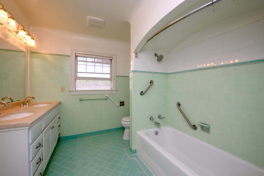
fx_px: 103
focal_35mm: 14
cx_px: 132
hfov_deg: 104.3
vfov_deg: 81.2
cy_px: 88
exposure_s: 1/15
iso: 400
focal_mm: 14
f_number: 10
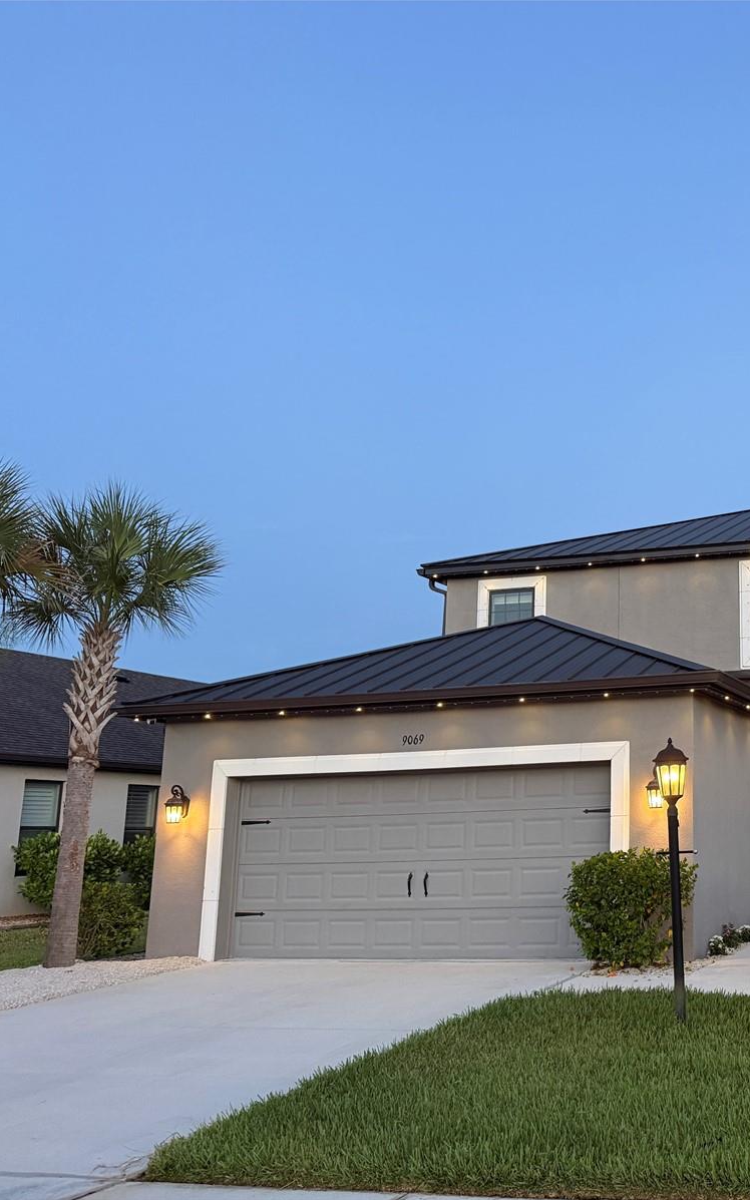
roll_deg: +1.9
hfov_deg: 33.7
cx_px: 768
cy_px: 601
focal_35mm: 34
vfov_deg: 56.7
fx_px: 1112
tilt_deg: +11.9
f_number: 1.78
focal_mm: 6.76
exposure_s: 1/60
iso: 400
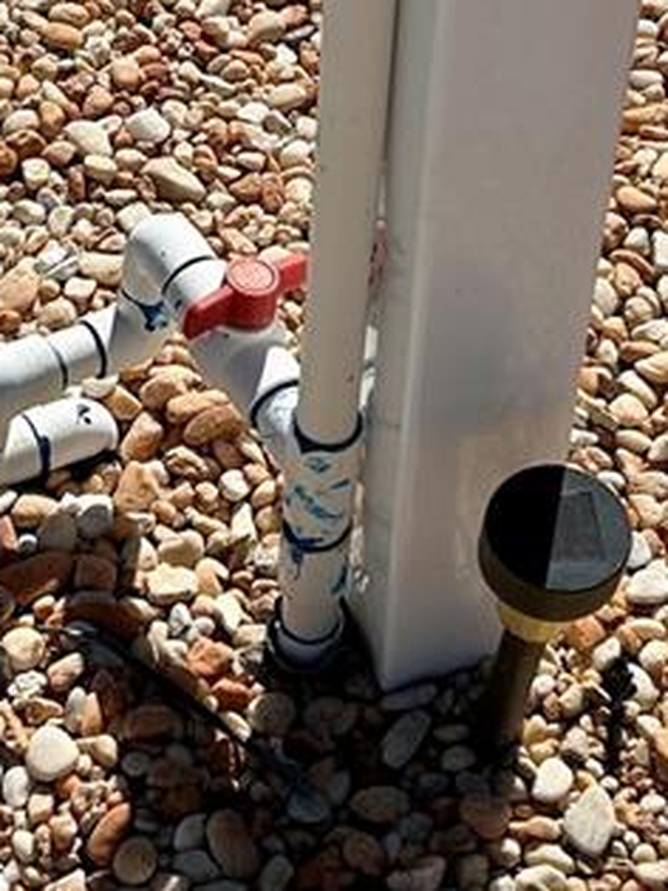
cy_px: 198
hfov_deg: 14.9
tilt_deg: -46.5
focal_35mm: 99
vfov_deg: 19.7
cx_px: 280
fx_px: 2549
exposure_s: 1/8000
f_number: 1.5
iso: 50
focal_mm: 5.7
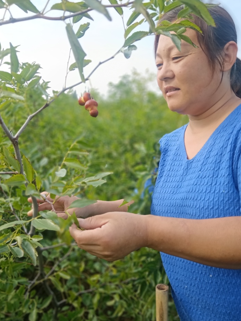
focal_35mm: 31
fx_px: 288
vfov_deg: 58.3
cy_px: 168
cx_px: 128
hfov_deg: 45.4
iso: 100
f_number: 4
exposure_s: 1/229
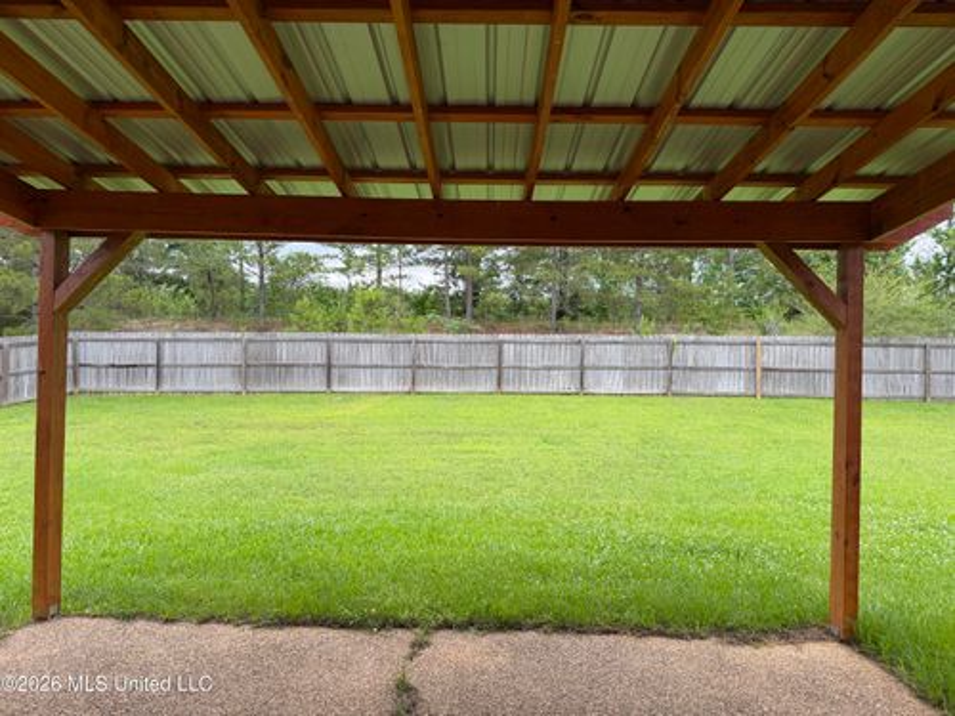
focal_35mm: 24
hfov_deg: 71.6
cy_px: 358
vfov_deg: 56.8
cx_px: 478
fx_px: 662
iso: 64
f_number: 1.78
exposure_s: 1/219
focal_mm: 6.76
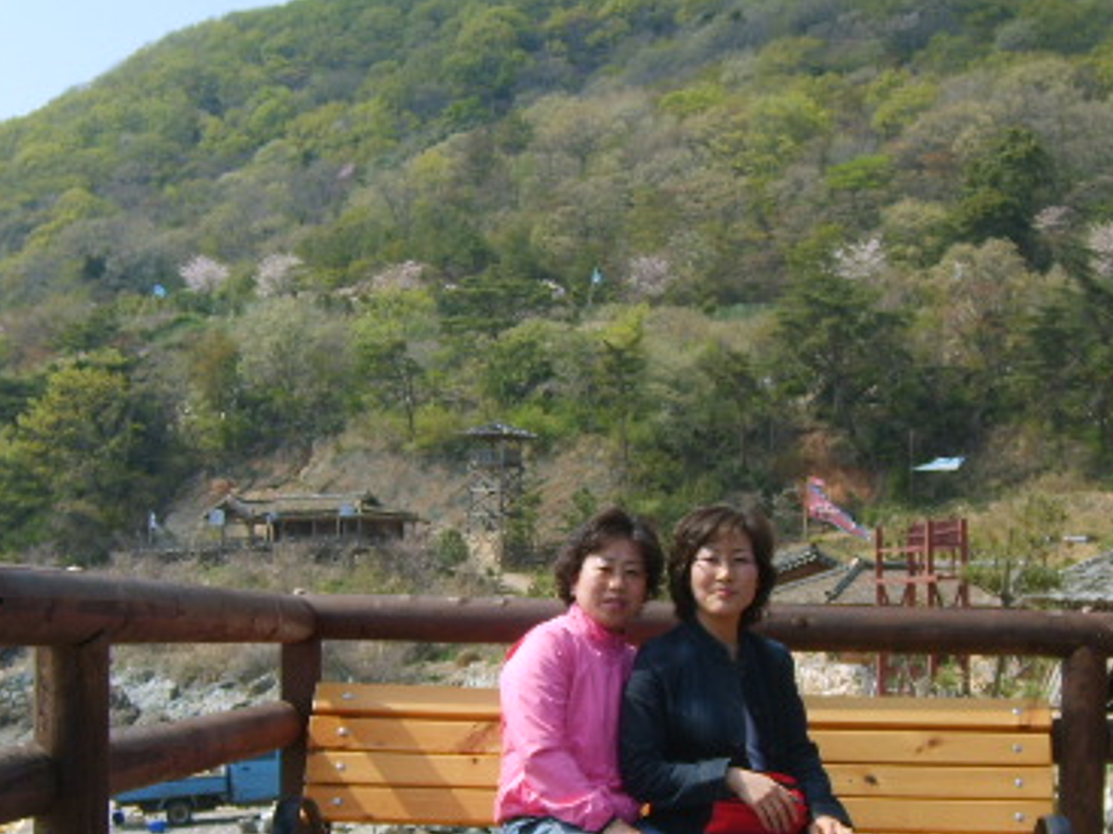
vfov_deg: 23.7
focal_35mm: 61
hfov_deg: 31.6
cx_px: 682
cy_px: 643
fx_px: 1961
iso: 50
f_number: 2.8
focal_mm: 5.8
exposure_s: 1/750
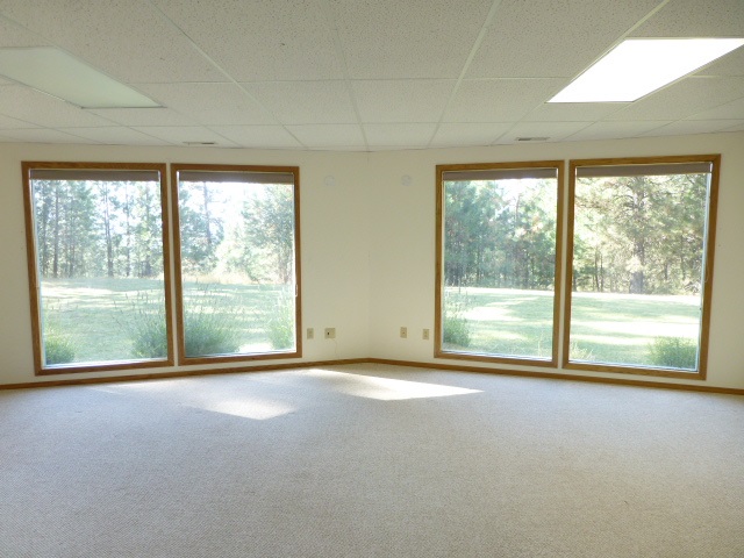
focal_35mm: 24
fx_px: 516
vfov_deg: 56.8
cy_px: 279
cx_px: 372
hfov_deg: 71.6
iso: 125
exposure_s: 1/60
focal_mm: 4.3
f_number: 3.3
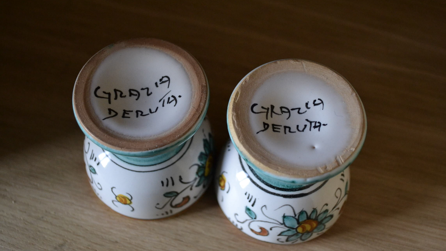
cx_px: 222
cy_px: 113
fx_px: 674
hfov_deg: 36.6
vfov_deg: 21.1
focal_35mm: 57
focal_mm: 36
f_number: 5
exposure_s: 1/60
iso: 1800
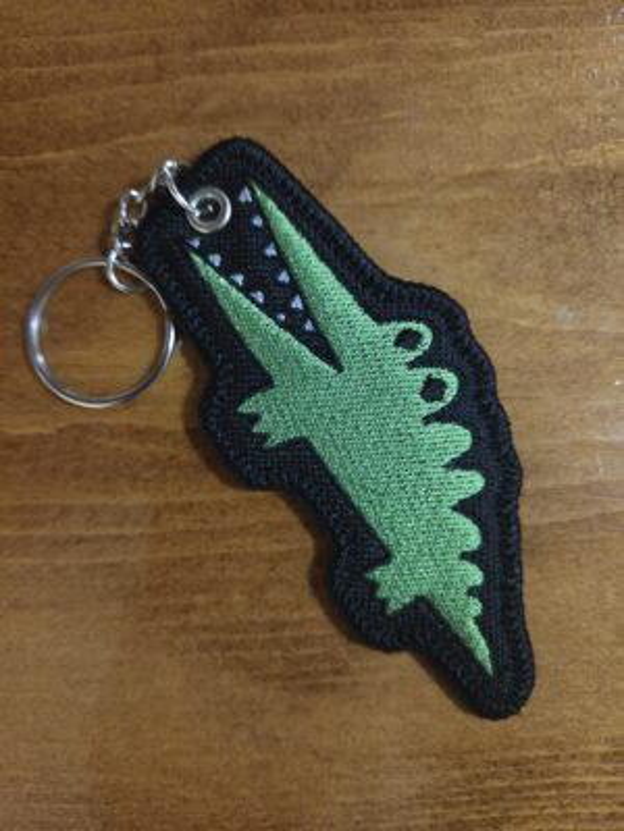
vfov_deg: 73.9
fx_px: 553
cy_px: 416
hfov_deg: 58.9
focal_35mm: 23
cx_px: 312
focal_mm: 5.4
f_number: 1.8
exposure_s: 1/30
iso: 1250
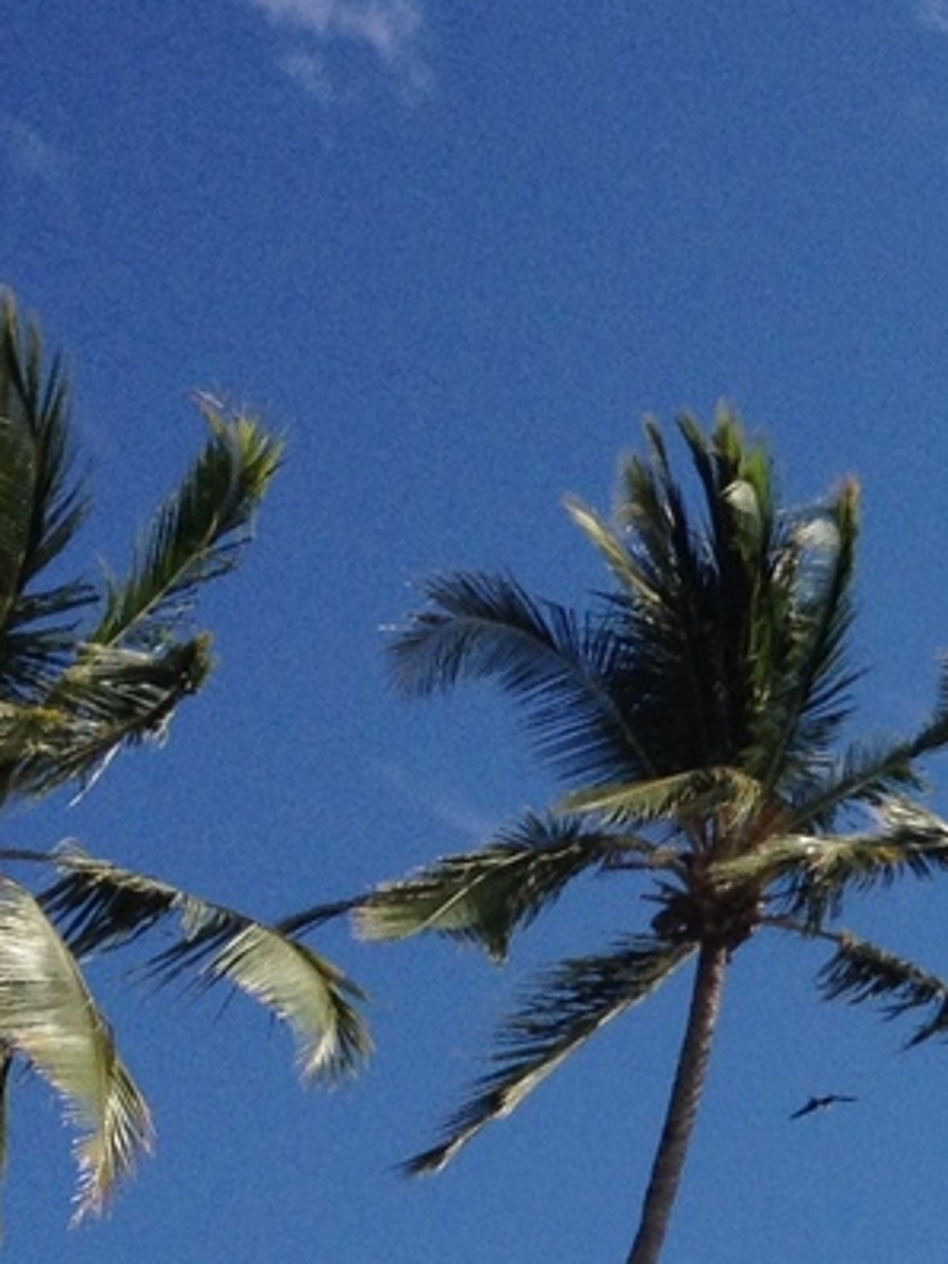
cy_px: 1153
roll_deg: +2.3
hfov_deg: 9.9
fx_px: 5146
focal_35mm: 141
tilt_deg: +24.3
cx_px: 1823
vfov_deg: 13.9
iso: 50
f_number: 2.4
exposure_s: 1/2907
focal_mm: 4.28
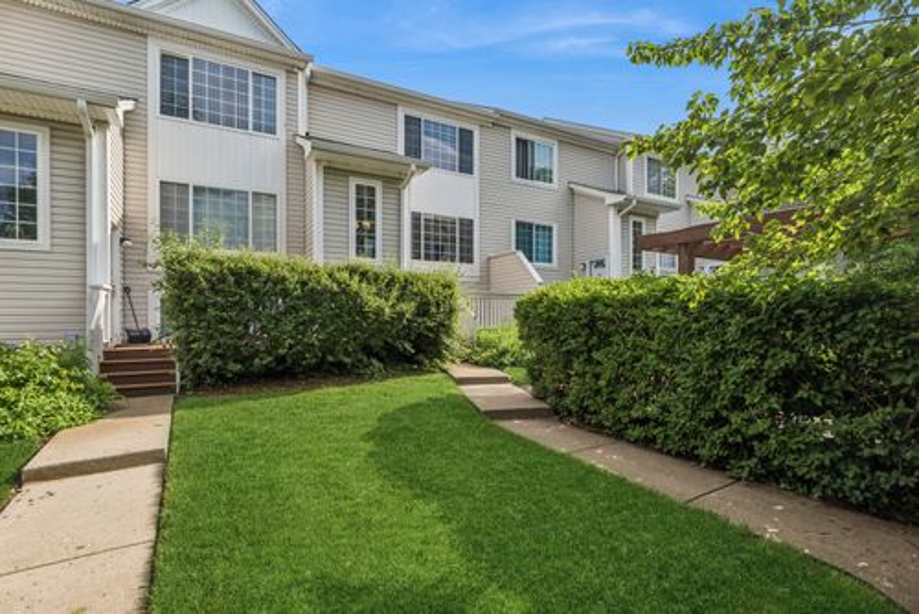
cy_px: 307
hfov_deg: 93.2
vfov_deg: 70.5
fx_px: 434
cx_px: 460
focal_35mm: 17
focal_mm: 17
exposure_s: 1/320
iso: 200
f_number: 11
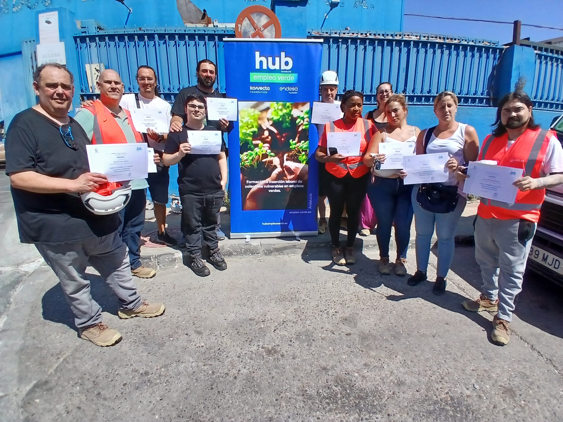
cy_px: 211
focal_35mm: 17
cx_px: 282
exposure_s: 1/1427
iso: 50
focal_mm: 1.4
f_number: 2.2
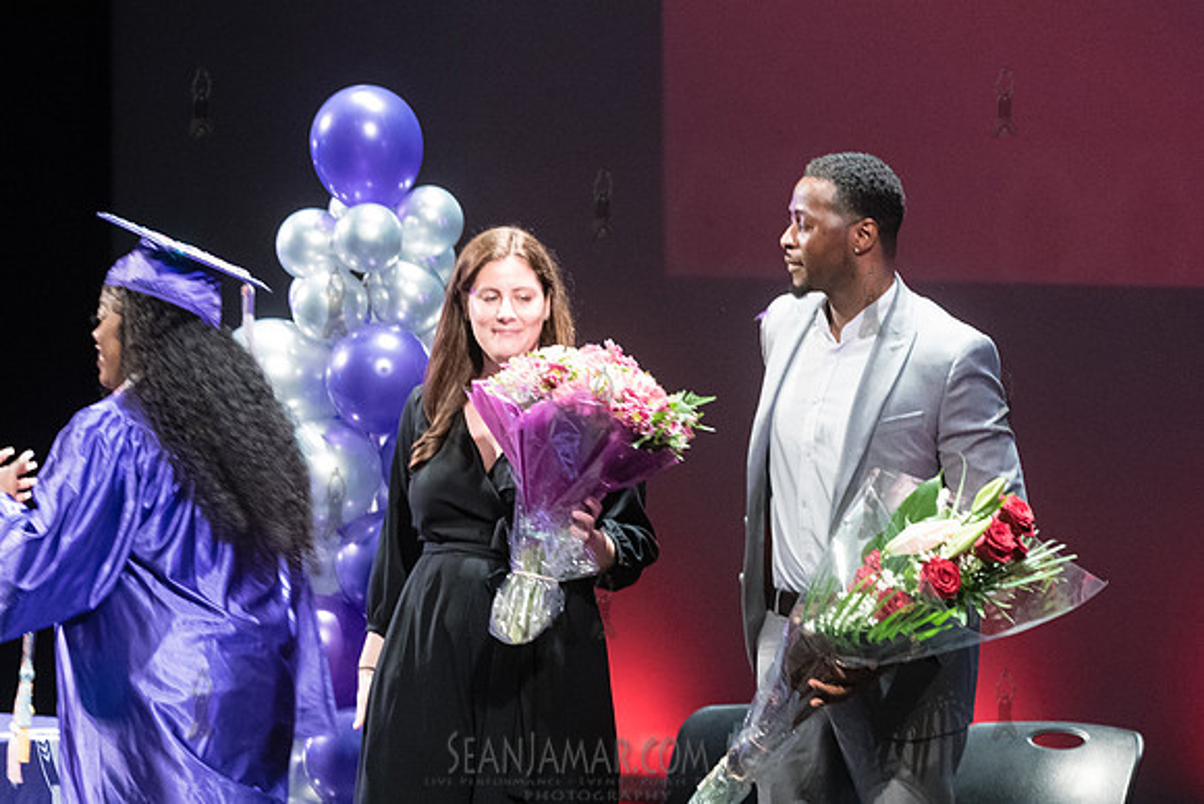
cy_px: 545
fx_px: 7118
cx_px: 488
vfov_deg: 6.5
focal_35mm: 213
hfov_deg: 9.7
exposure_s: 1/160
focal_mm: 145
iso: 4000
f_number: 4
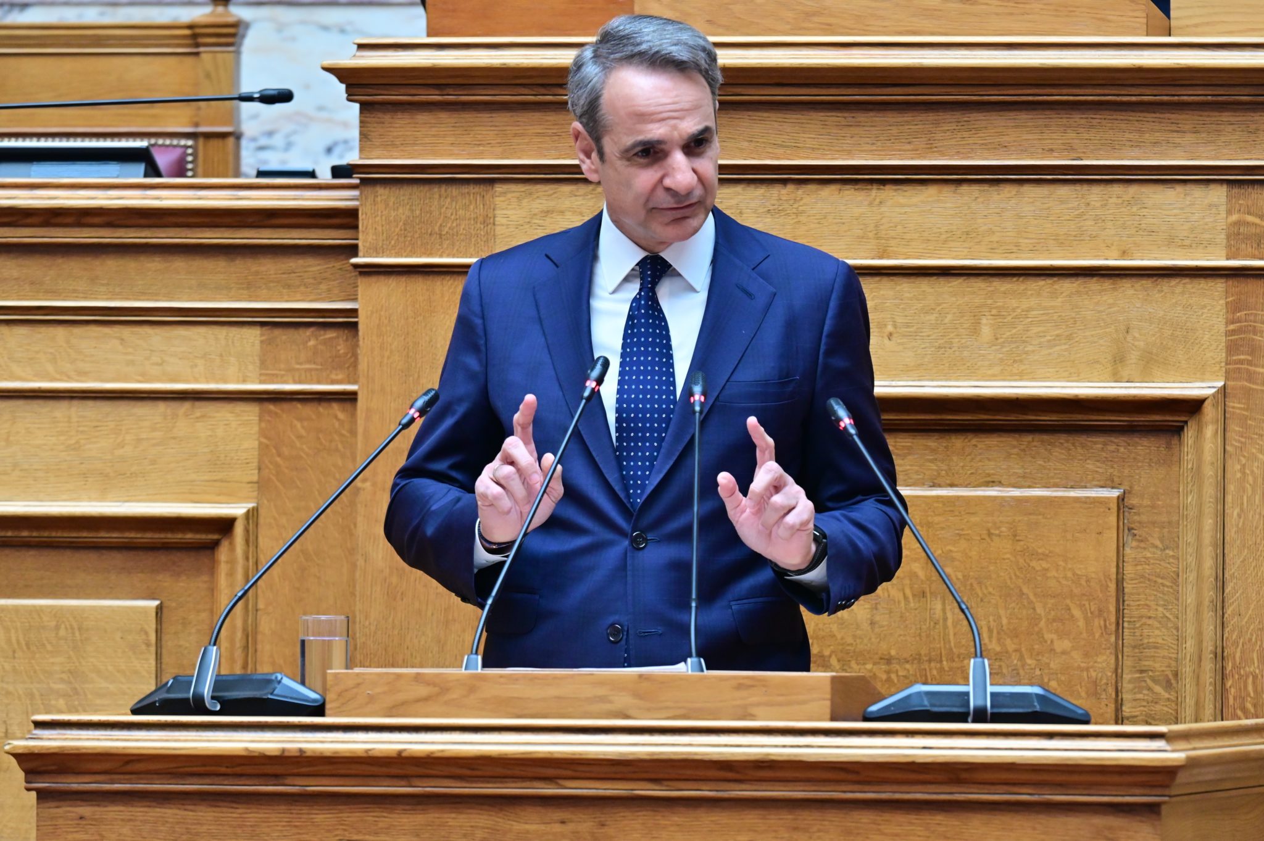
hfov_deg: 6.4
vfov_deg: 4.3
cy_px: 420
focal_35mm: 320
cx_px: 632
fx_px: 11229
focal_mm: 320
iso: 4500
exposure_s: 1/250
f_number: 6
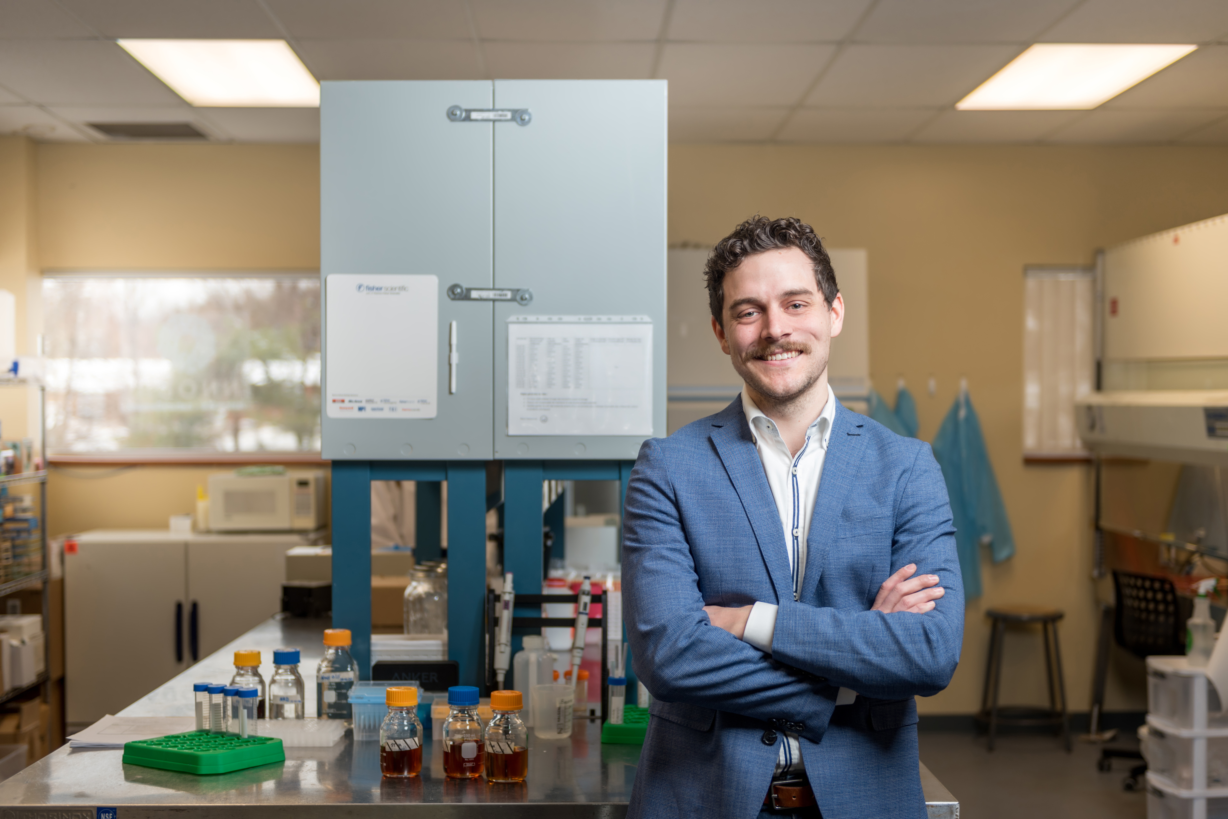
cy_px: 410
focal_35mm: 48
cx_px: 614
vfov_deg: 28.1
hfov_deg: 41.1
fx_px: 1638
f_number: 2.8
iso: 160
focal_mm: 48
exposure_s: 1/160
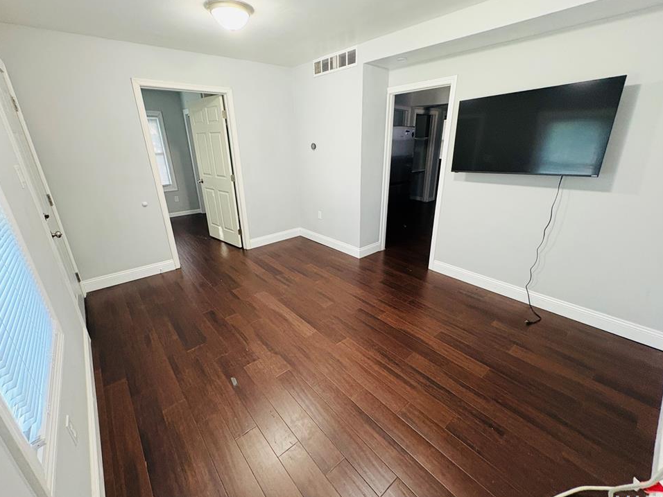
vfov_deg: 81.7
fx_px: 287
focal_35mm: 15
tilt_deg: -20.2
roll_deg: +1.1
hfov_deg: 98.2
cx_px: 329
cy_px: 252
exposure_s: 1/60
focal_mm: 2.22
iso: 400
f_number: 2.2
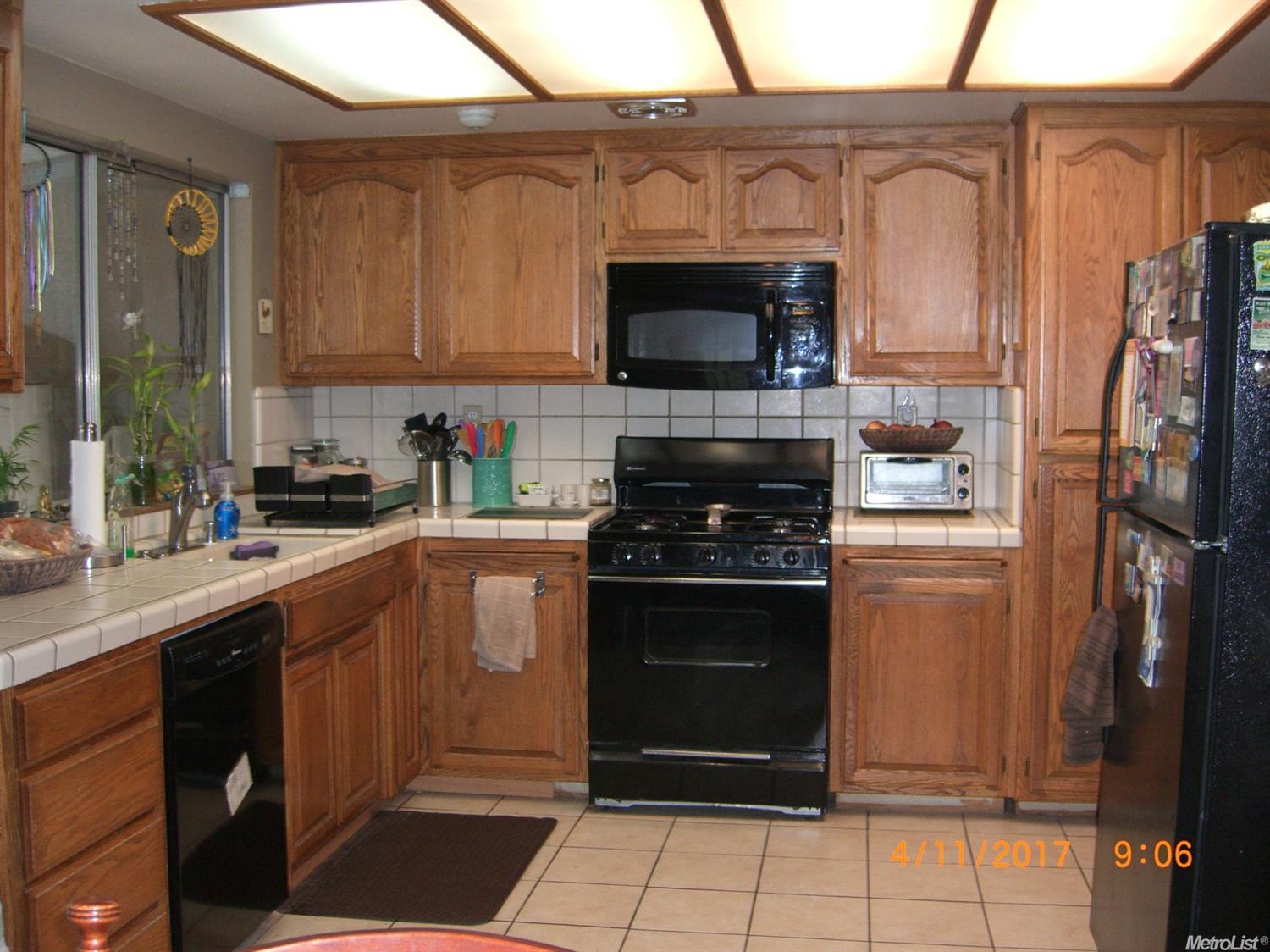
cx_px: 635
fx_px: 1394
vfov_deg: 37.7
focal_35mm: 38
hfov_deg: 49.0
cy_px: 476
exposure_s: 1/60
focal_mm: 7.9
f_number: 2.8
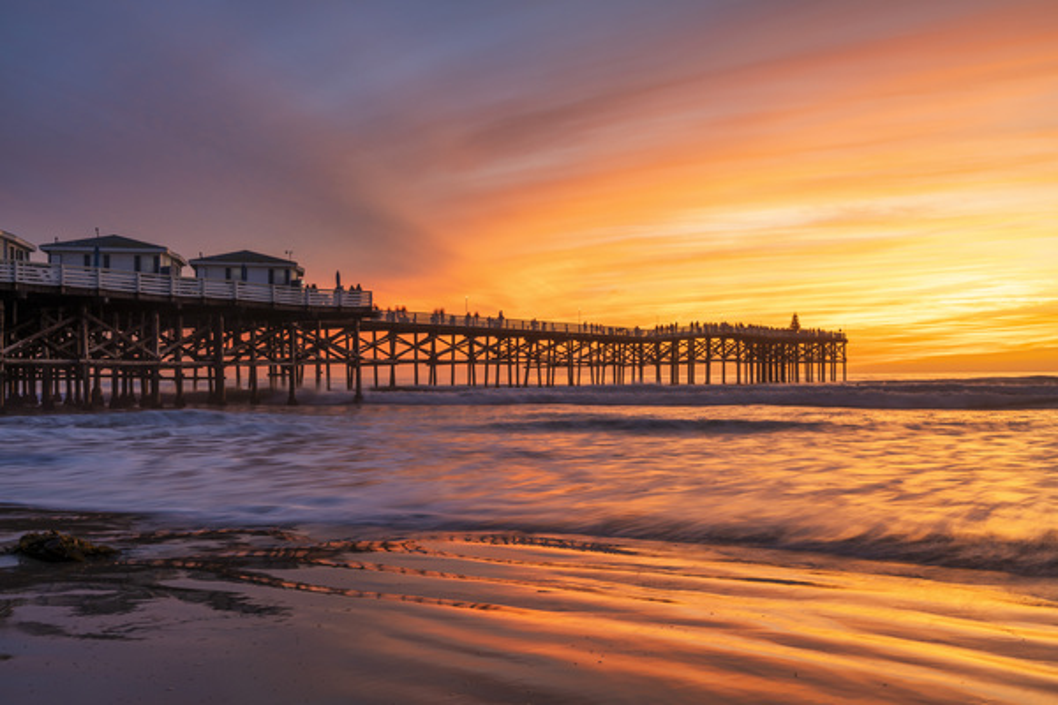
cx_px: 529
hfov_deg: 54.4
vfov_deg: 37.9
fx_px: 1029
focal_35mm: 35
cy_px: 352
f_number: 13
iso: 100
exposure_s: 1/2
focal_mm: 35
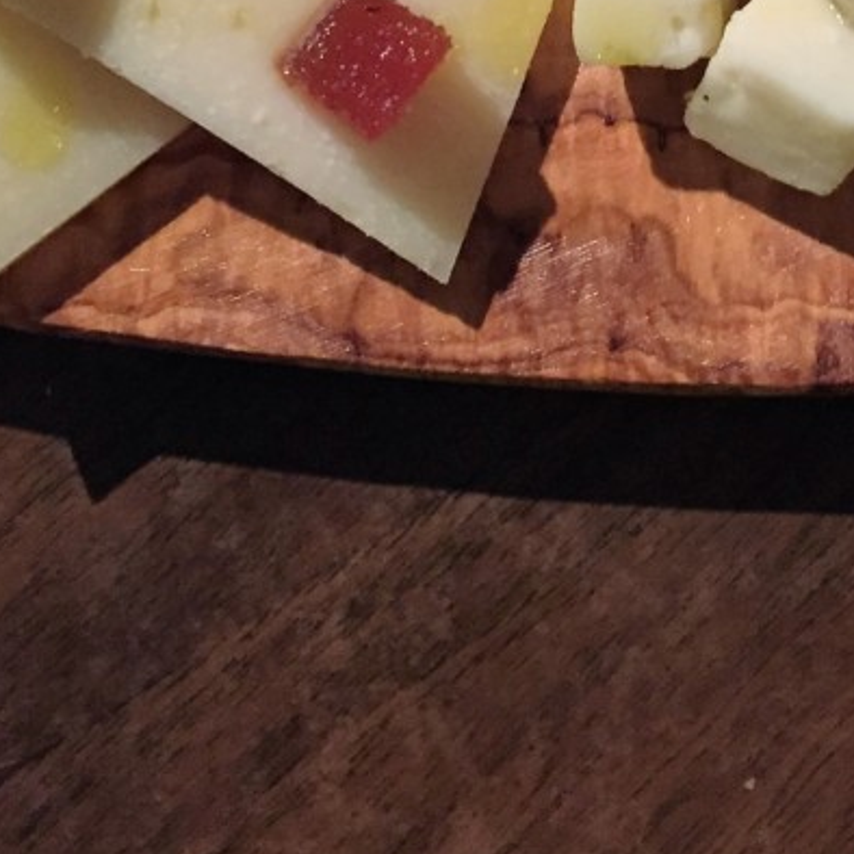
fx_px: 2177
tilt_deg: -75.4
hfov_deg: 21.6
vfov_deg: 21.1
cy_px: -89
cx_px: 802
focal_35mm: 78
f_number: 2.2
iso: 320
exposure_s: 1/33
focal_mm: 4.15
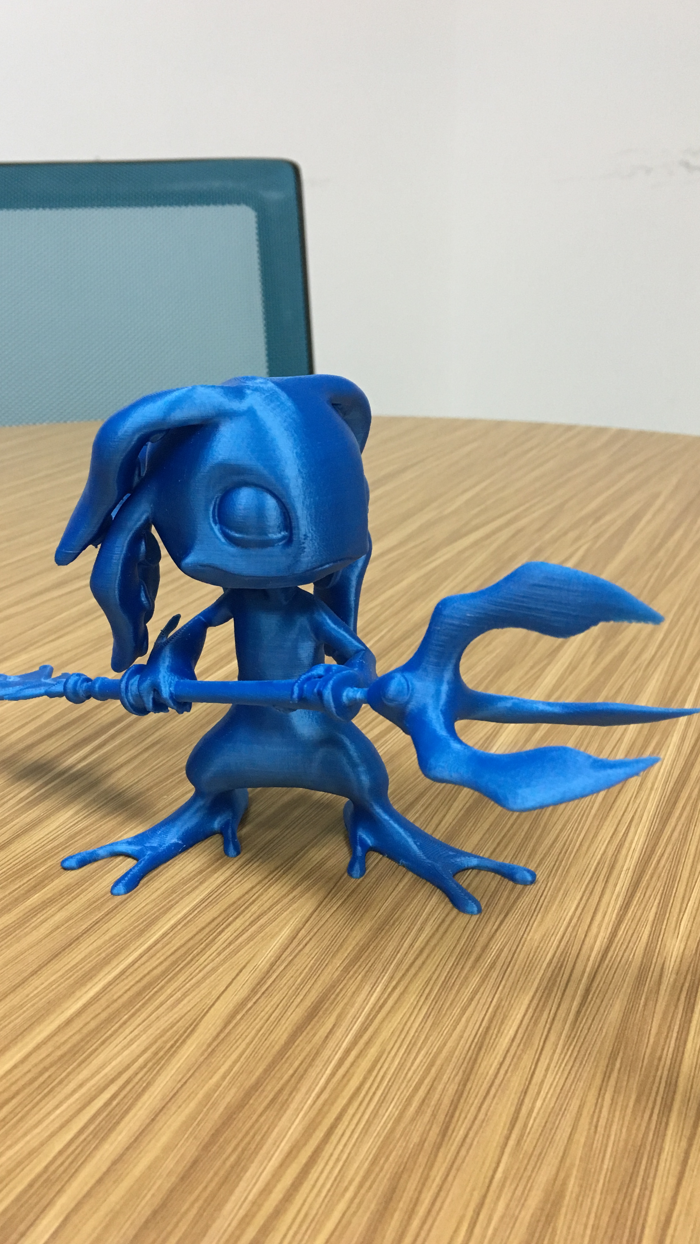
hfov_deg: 36.6
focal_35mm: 32
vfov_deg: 61.0
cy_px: 615
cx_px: 321
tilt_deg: -20.2
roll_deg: +1.4
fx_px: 1056
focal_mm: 4.15
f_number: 2.2
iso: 160
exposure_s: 1/33
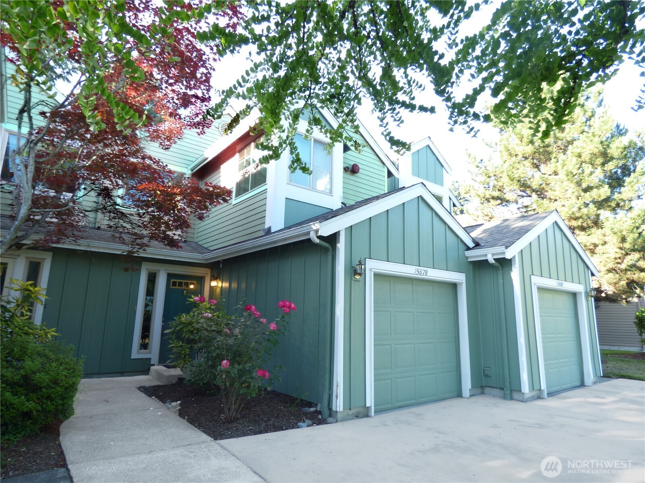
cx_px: 322
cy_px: 242
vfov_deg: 66.0
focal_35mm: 20
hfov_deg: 81.7
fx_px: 373
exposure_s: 1/80
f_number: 2.8
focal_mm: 3.58
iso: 100
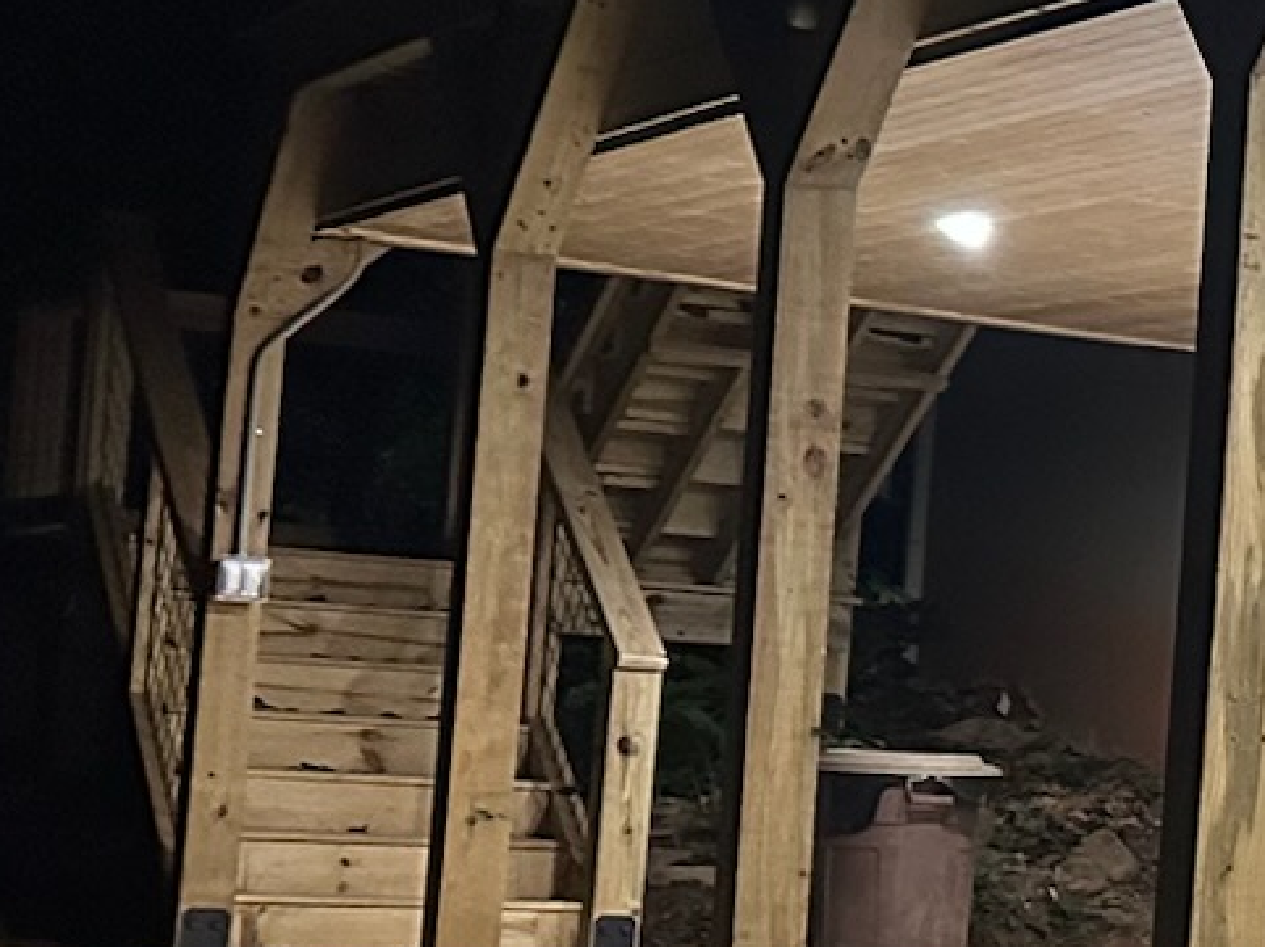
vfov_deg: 14.4
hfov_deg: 15.5
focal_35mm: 102
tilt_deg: +4.9
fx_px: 3726
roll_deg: -3.1
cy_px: 687
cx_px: 2493
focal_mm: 6.86
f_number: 1.78
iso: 640
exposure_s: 1/40
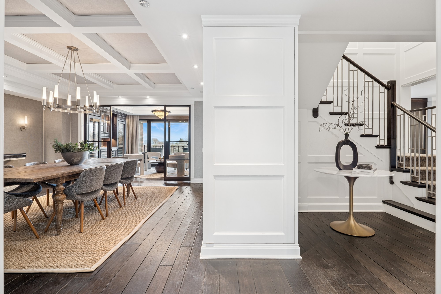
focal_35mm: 17
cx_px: 220
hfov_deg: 93.3
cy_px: 147
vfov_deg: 70.4
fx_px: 208
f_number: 8
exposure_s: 1/6
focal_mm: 17
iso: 320
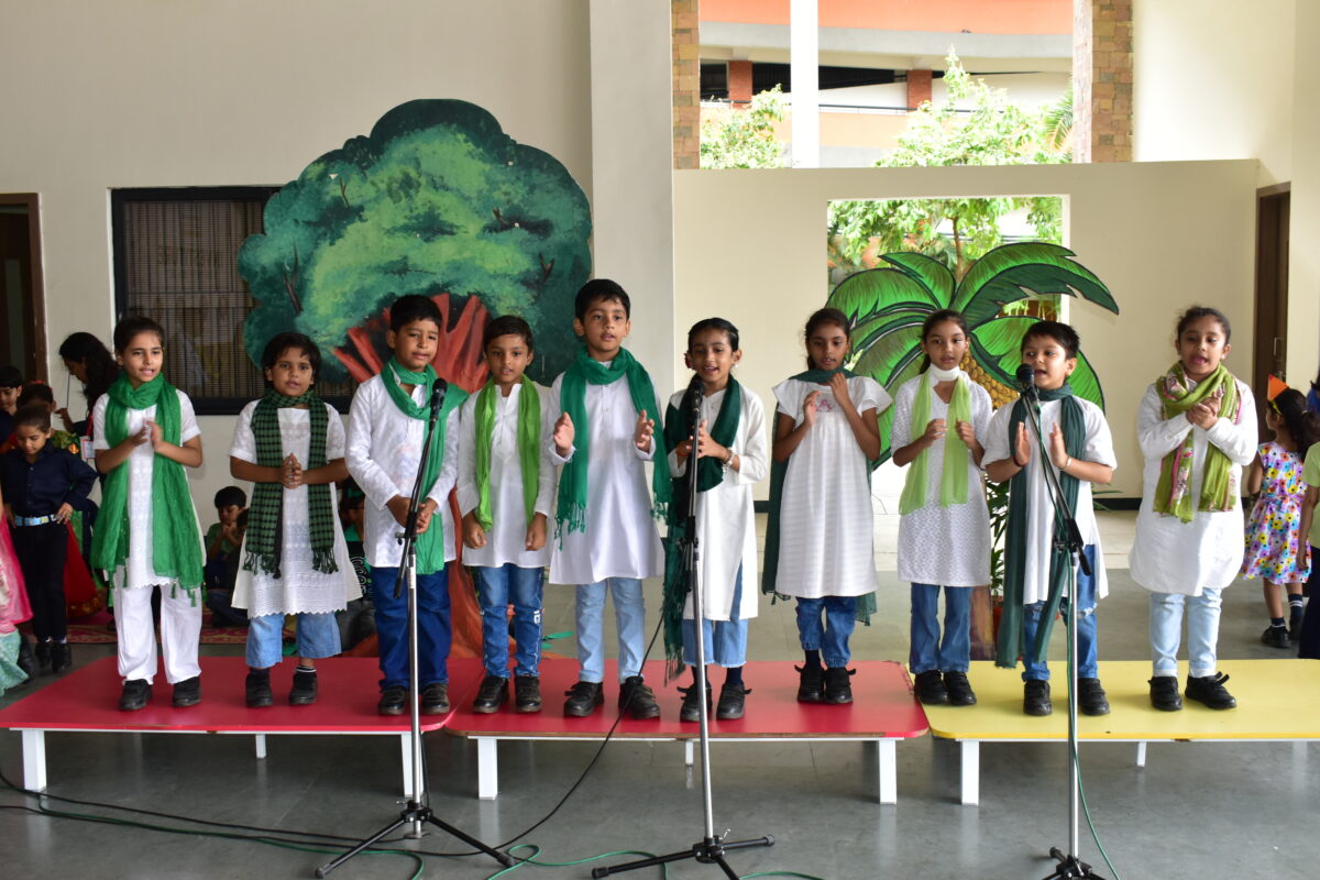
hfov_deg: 51.3
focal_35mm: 38
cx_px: 660
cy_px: 440
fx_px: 1375
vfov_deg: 35.5
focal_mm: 25
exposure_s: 1/50
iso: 450
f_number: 5.6
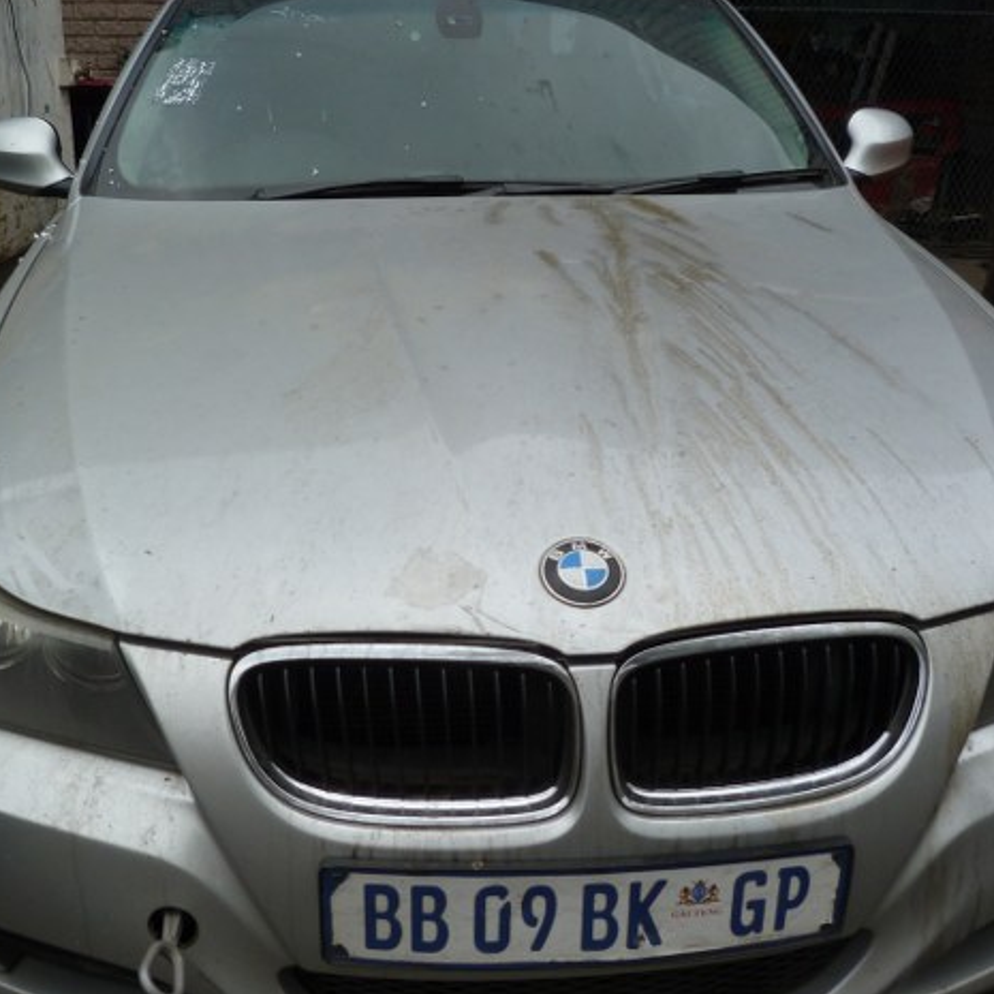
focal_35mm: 38
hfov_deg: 43.9
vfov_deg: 43.9
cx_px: 490
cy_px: 494
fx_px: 1235
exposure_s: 1/125
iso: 80
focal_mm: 4.5
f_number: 4
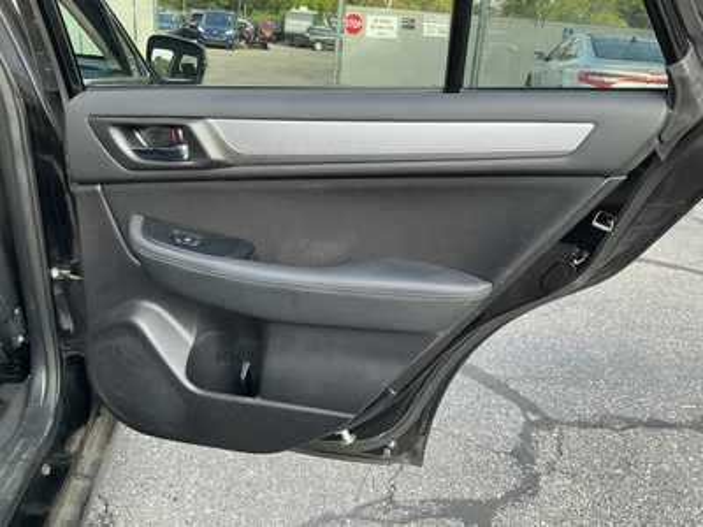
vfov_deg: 49.7
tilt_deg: -19.9
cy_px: 264
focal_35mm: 28
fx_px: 569
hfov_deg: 63.4
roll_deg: -4.1
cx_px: 352
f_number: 1.8
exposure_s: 1/122
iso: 32
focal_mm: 3
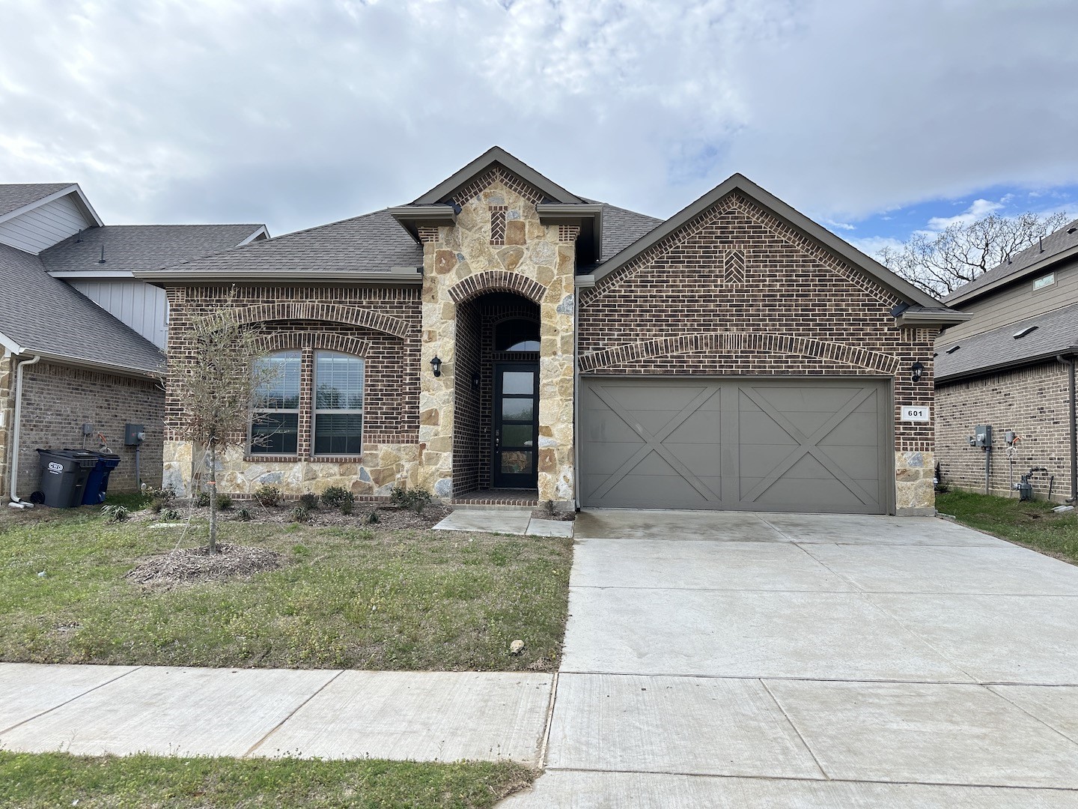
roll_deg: -1.9
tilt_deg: +3.0
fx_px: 747
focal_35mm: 24
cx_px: 539
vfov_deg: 56.8
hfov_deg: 71.6
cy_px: 404
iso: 80
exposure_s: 1/2591
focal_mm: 6.86
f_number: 1.78
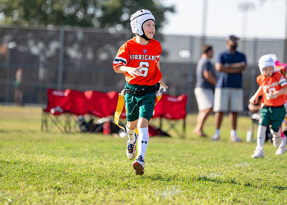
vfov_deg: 7.0
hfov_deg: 9.8
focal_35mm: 206
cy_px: 88
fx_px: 1680
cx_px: 154
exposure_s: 1/2000
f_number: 2.8
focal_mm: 162
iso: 200
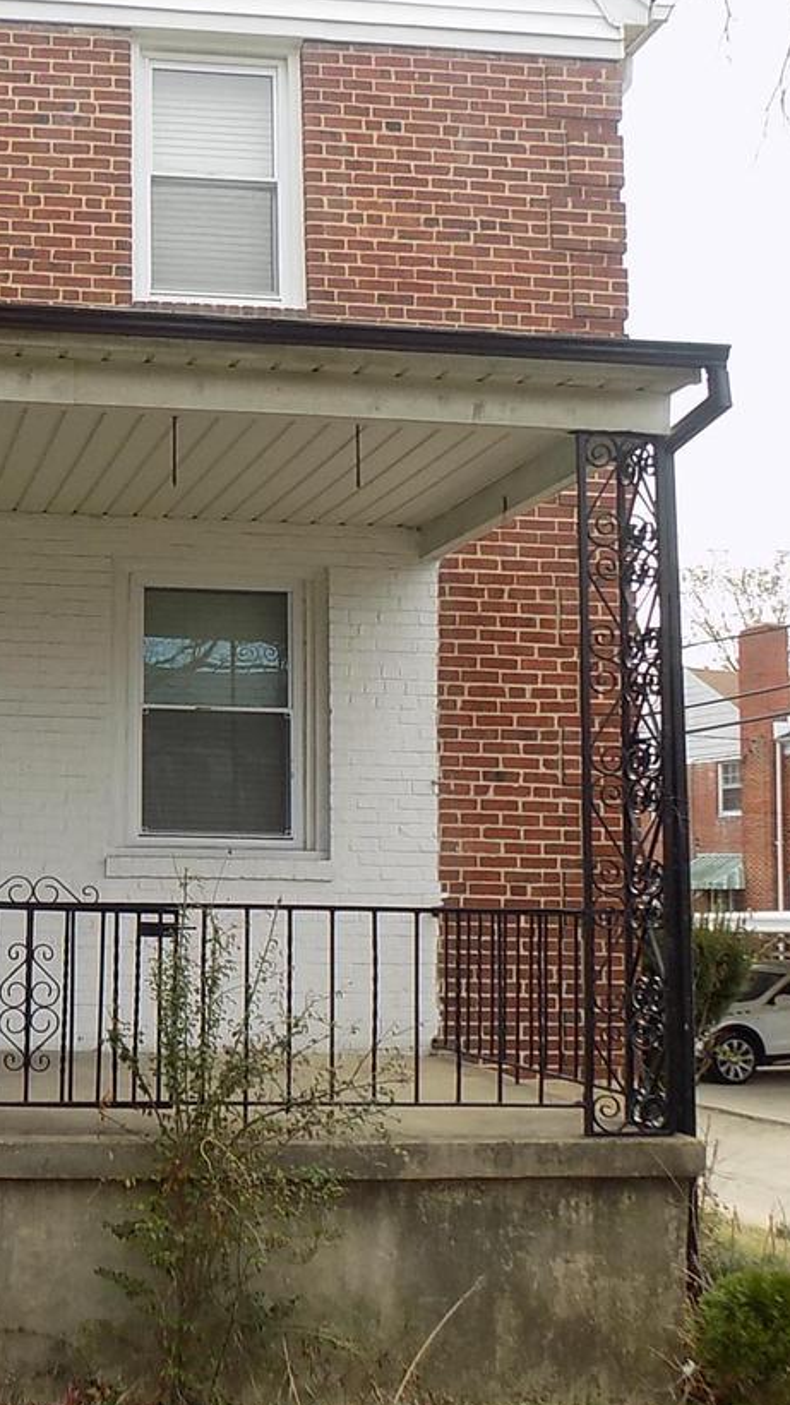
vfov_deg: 46.4
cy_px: 764
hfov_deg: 25.7
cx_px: -9
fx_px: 1639
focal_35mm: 44
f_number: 3.1
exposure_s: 1/320
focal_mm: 4
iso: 80
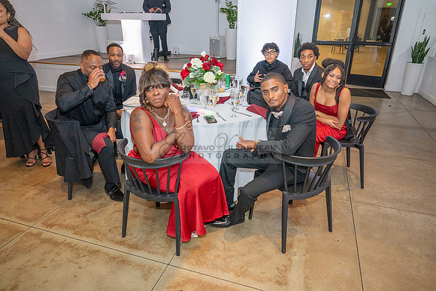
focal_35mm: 25
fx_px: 303
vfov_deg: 51.3
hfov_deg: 71.5
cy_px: 146
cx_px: 218
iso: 2000
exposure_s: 1/200
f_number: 2.8
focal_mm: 25
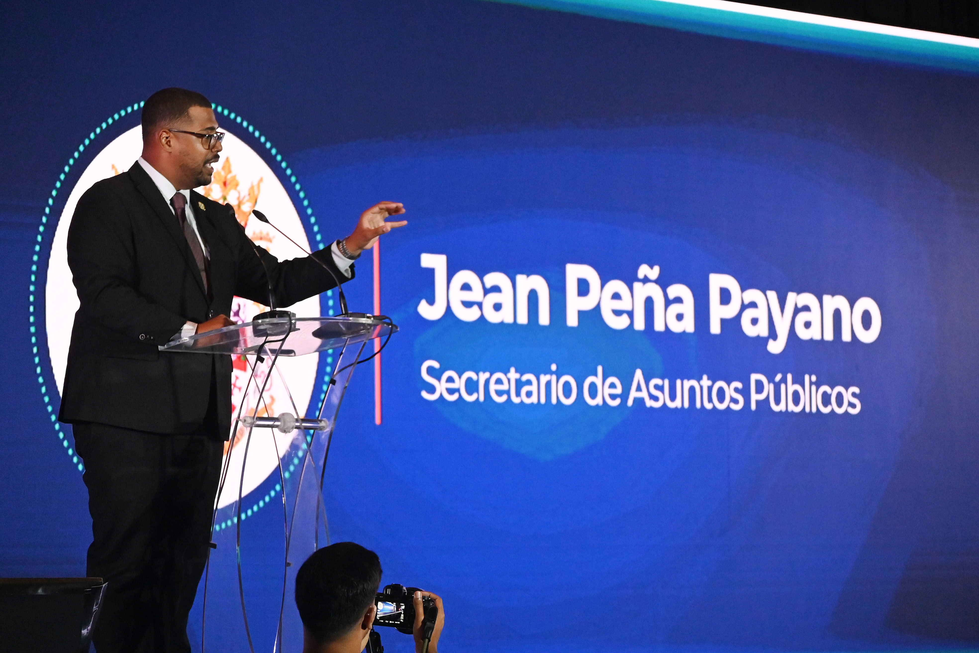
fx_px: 4269
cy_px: 326
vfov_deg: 8.7
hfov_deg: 13.1
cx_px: 490
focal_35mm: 157
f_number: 5
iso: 5000
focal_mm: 105
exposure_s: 1/320
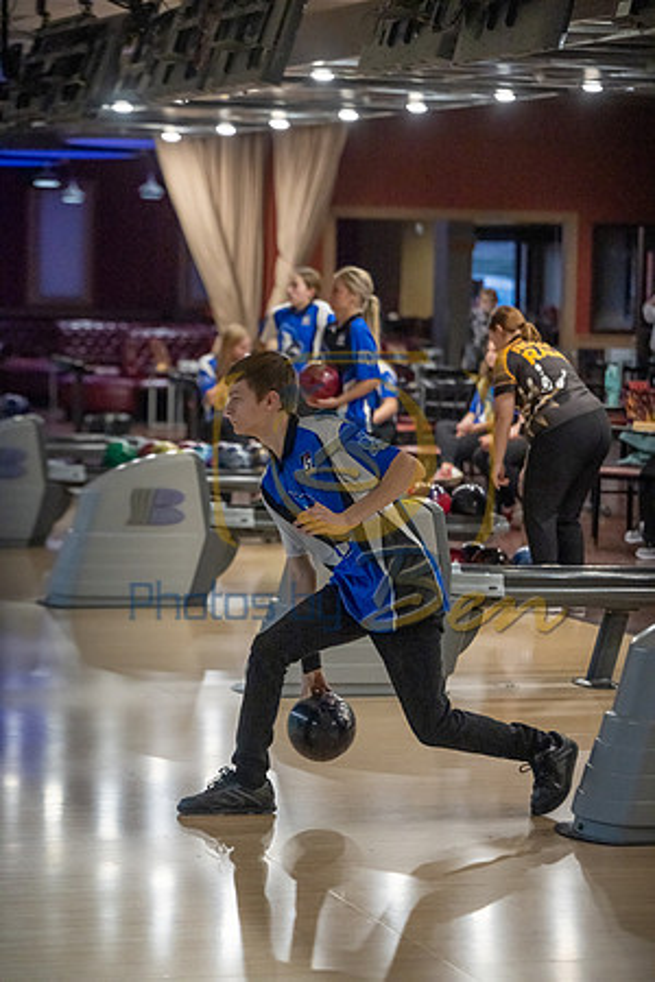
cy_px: 491
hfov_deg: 11.4
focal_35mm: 120
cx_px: 328
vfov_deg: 17.1
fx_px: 3275
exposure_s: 1/800
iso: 4000
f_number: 3.5
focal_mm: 120
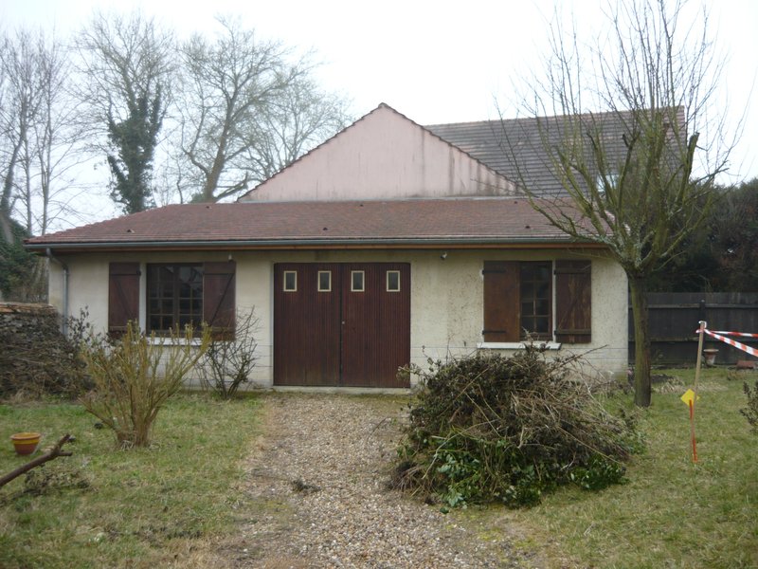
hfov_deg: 55.4
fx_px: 723
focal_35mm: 33
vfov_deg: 42.9
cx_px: 379
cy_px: 284
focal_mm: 5.5
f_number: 2.8
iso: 100
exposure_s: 1/250
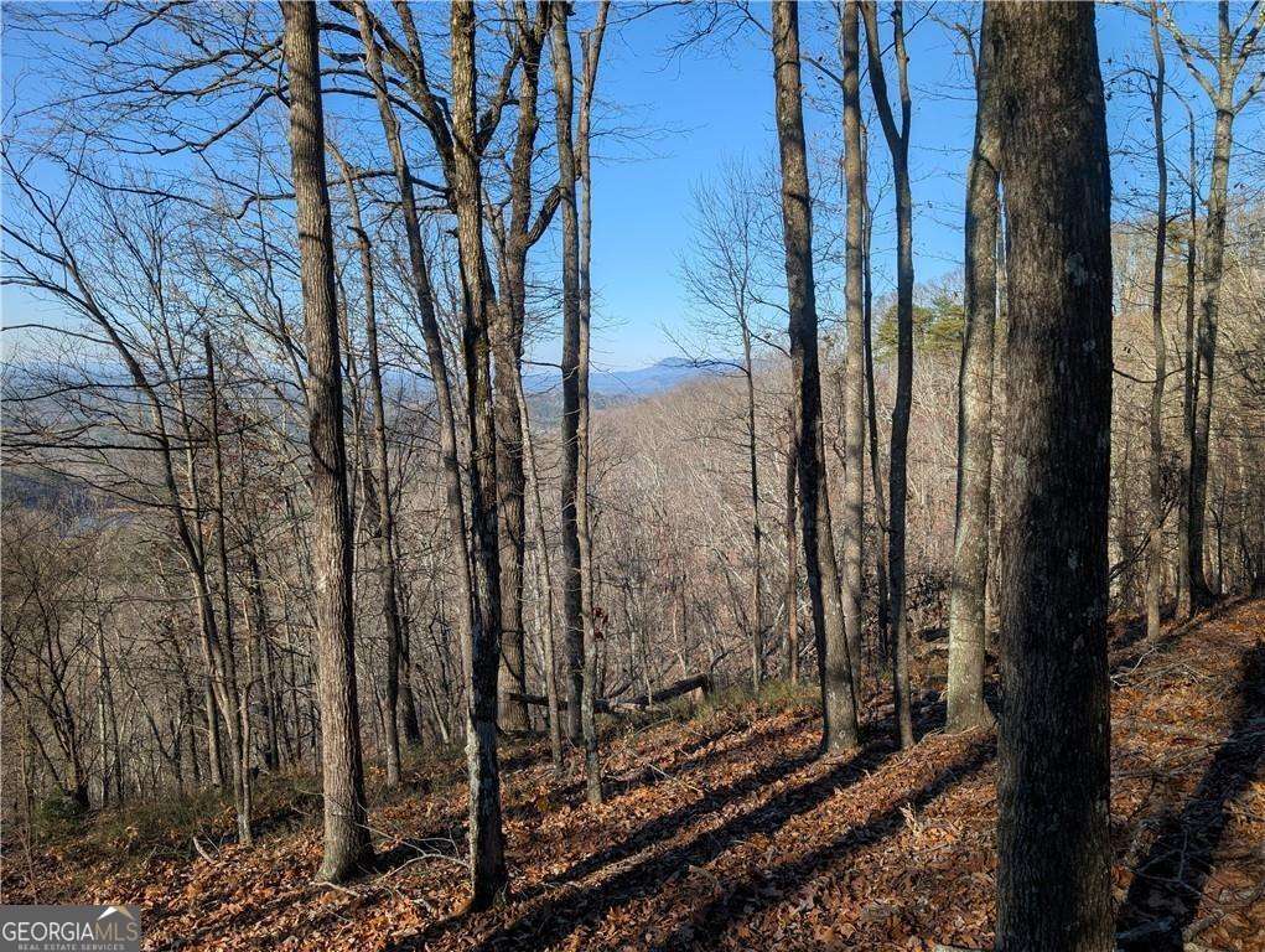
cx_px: 632
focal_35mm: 24
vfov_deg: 56.9
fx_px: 878
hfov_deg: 71.5
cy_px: 476
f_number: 1.68
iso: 21
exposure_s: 1/962
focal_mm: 6.9
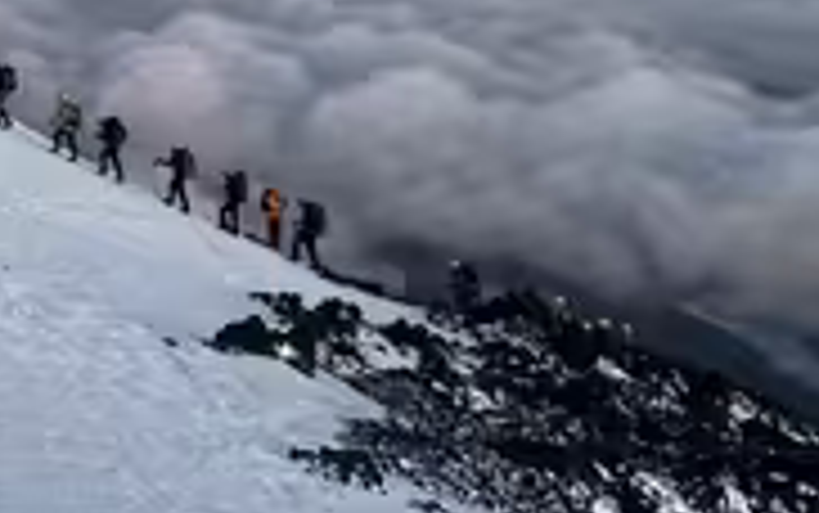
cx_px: -243
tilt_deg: +5.1
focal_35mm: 97
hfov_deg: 19.7
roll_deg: -1.5
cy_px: -387
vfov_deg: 12.4
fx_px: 2166
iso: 32
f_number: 1.6
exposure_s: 1/146
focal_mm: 5.1
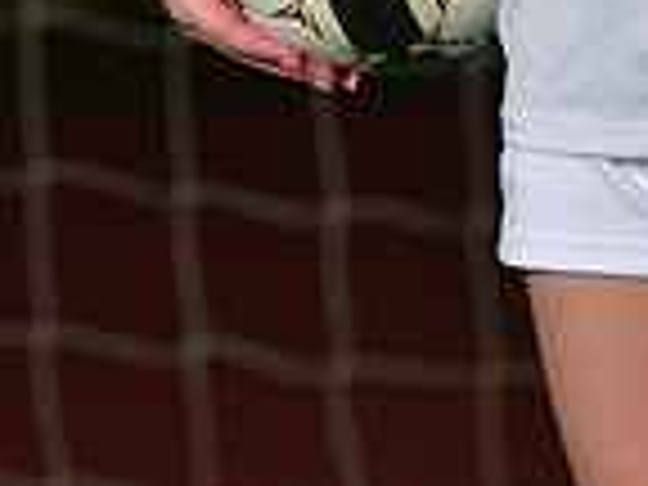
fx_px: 14489
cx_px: 574
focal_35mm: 774
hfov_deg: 2.6
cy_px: -738
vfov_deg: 1.9
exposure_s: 1/200
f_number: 5
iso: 1000
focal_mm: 200
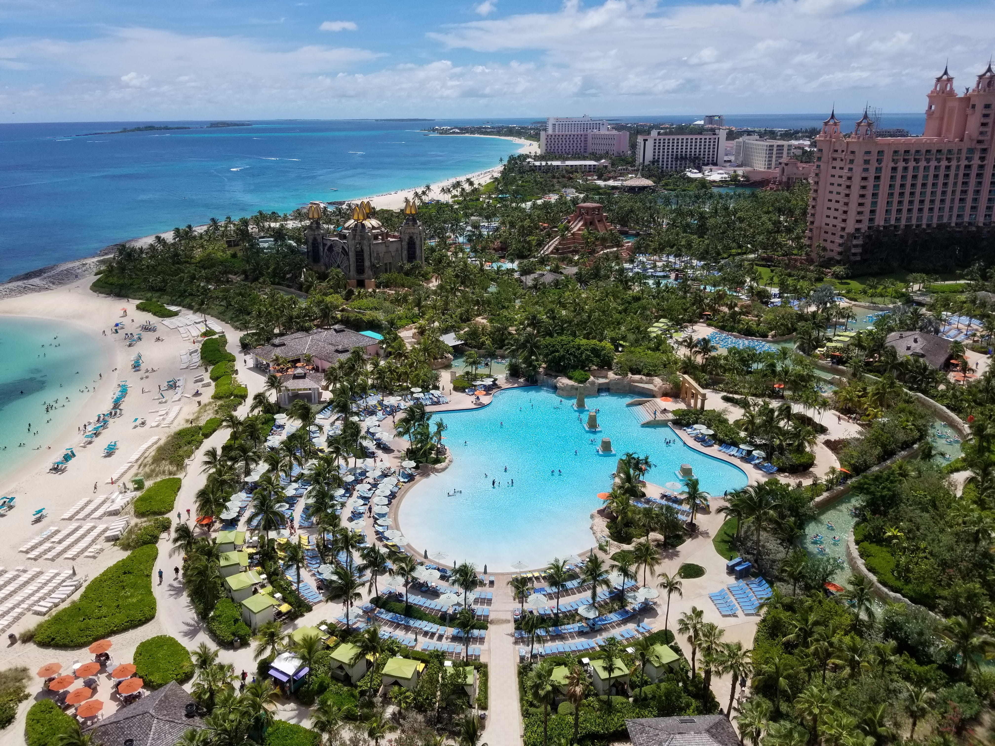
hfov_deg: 67.3
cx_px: 498
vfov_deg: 53.1
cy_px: 373
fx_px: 747
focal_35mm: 26
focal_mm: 4.25
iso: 50
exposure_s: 1/4560
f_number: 1.7
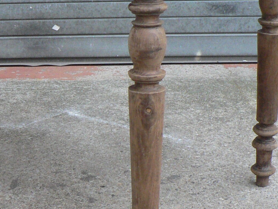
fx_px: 723
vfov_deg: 16.4
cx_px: 42
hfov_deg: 21.4
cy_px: 103
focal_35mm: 90
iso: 200
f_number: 2.8
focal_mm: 6
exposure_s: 1/20
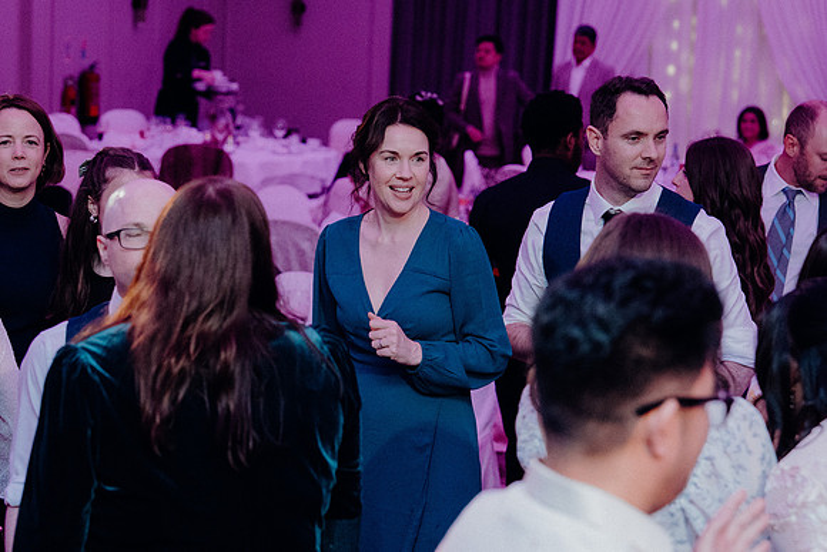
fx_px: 2413
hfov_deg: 19.5
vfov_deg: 13.0
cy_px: 276
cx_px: 414
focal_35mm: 105
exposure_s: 1/160
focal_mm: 70
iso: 3200
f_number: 3.5
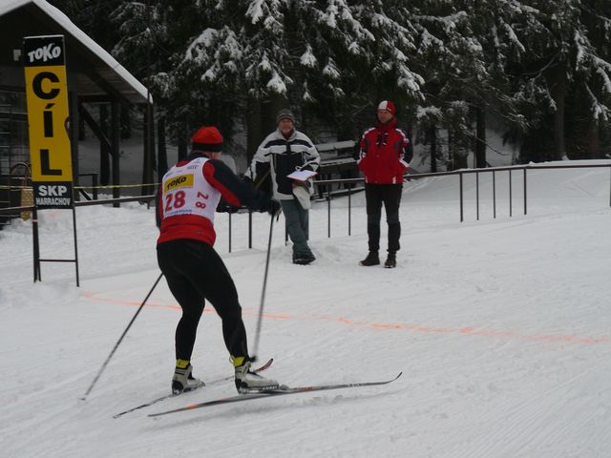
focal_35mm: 80
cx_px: 306
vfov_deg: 18.4
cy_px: 229
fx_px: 1412
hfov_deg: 24.4
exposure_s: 1/125
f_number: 3.2
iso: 100
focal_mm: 13.4
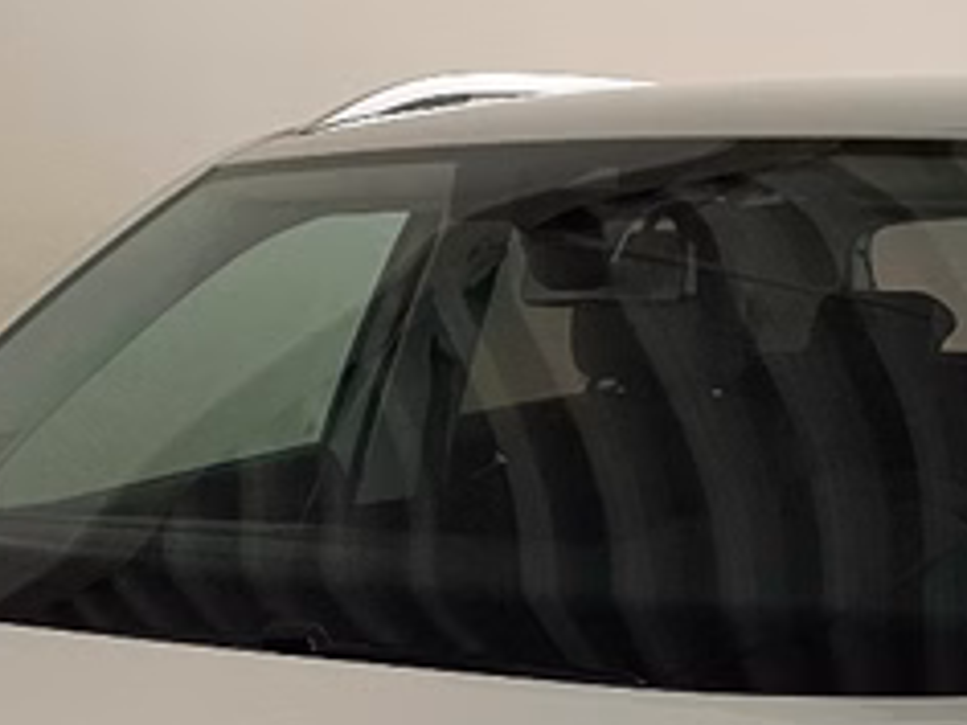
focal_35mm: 88
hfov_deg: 22.2
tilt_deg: -20.5
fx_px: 2458
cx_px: 369
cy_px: 1167
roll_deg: +0.2
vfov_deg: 15.2
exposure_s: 1/60
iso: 160
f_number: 1.6
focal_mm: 4.2
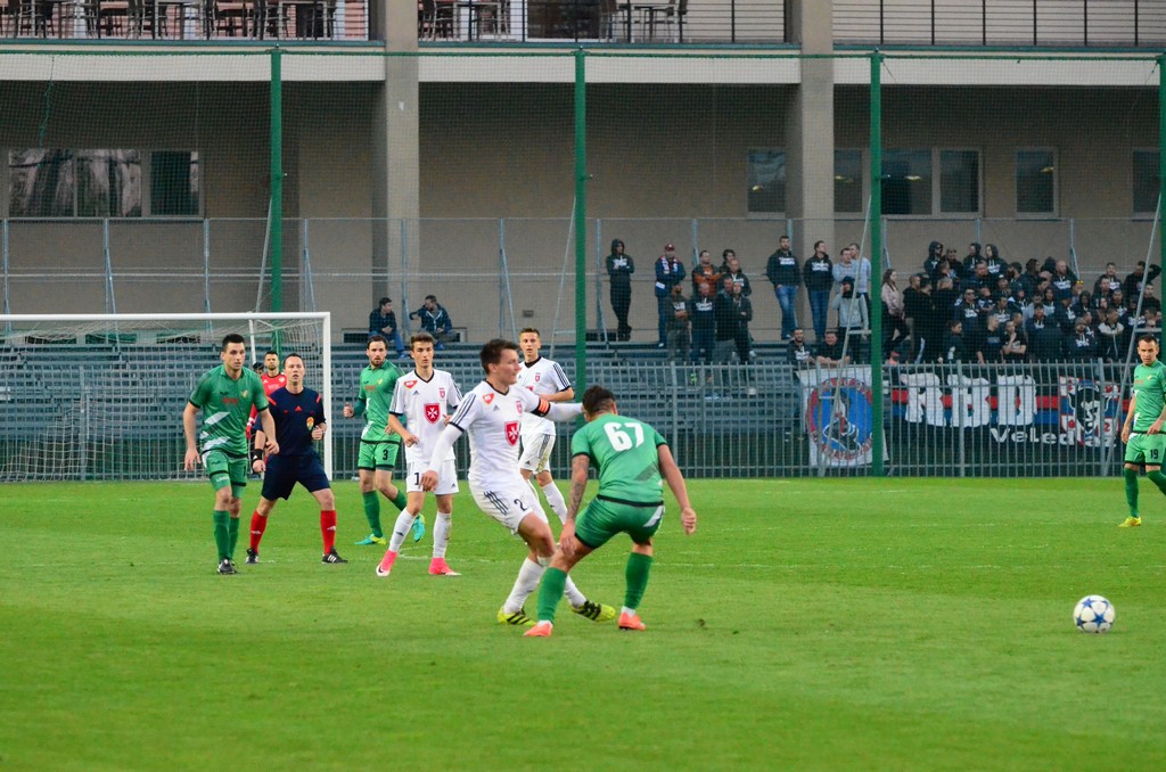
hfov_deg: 8.9
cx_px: 583
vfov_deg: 5.9
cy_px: 386
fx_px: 7514
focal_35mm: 232
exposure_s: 1/1600
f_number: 4.8
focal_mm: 155
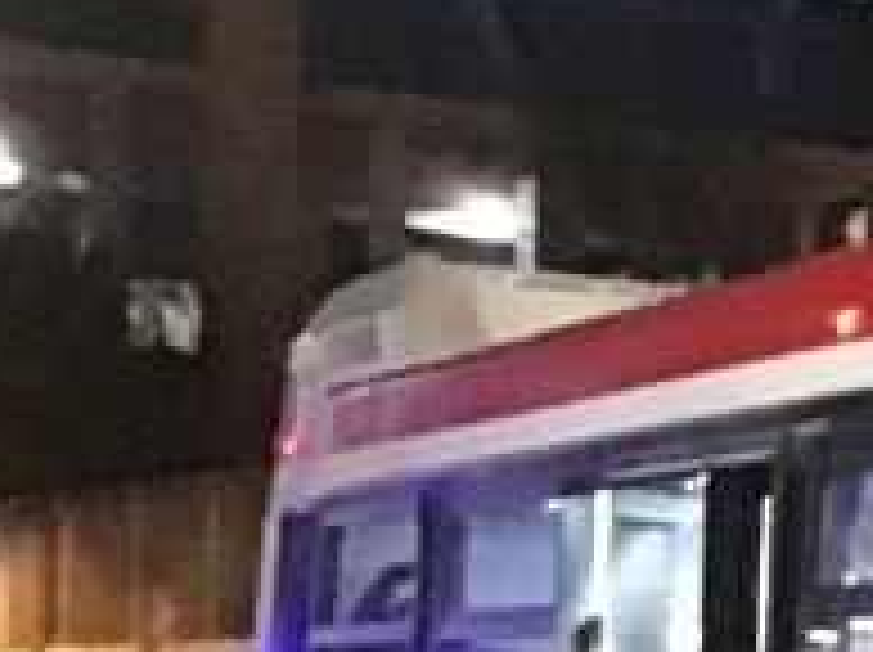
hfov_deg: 10.1
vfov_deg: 8.8
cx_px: 2277
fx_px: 4131
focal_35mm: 164
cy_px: 958
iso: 400
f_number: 2.4
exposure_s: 1/15
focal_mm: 3.3
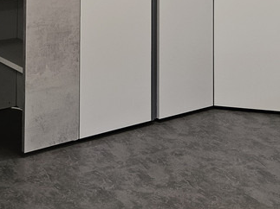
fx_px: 615
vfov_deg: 17.1
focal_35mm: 76
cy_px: -122
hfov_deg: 25.2
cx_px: 57
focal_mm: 5.4
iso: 250
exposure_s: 1/100
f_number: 1.8
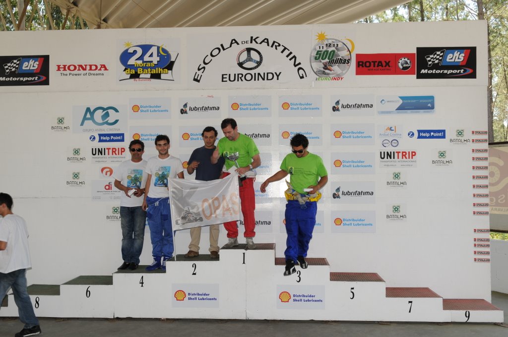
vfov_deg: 38.3
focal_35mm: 34
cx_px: 254
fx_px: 486
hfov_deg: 55.2
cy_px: 168
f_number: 8
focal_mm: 23
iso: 200
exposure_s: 1/60
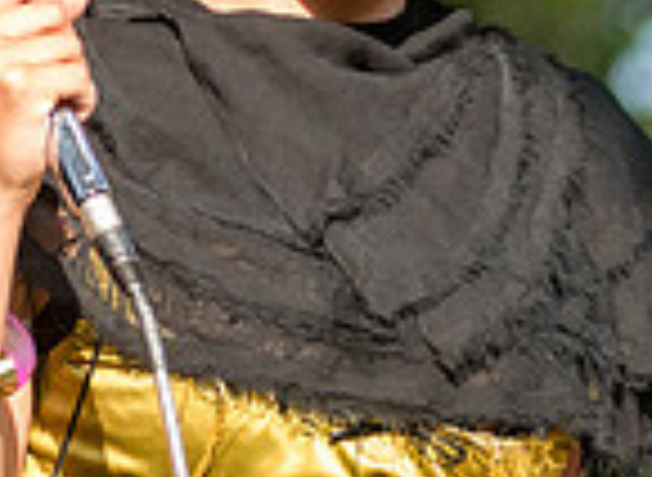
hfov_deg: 2.4
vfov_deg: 1.7
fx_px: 15641
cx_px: 394
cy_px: 147
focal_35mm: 838
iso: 800
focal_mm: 170
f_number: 4.5
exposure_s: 1/1000
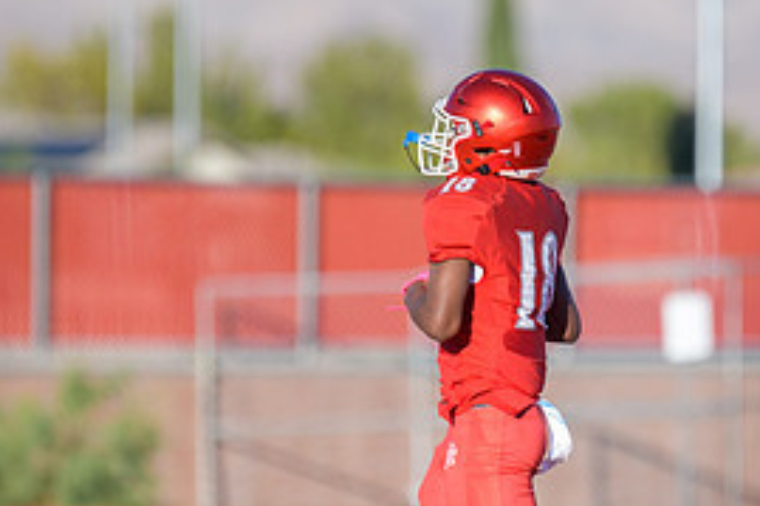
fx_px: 13671
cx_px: 517
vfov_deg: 2.1
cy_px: 383
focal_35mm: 648
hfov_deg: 3.2
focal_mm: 300
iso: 400
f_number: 2.8
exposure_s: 1/4000
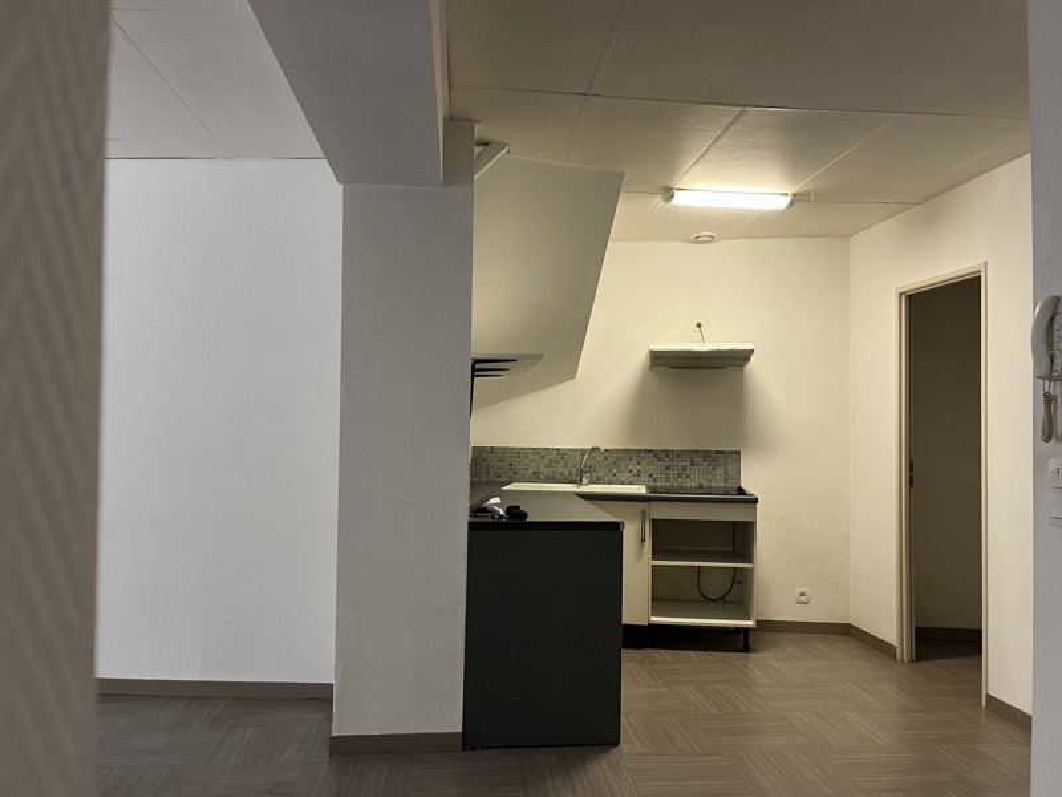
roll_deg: -1.2
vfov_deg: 53.1
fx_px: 798
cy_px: 398
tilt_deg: +0.8
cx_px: 531
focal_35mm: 26
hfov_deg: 67.3
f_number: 1.6
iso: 160
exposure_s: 1/50
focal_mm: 5.1
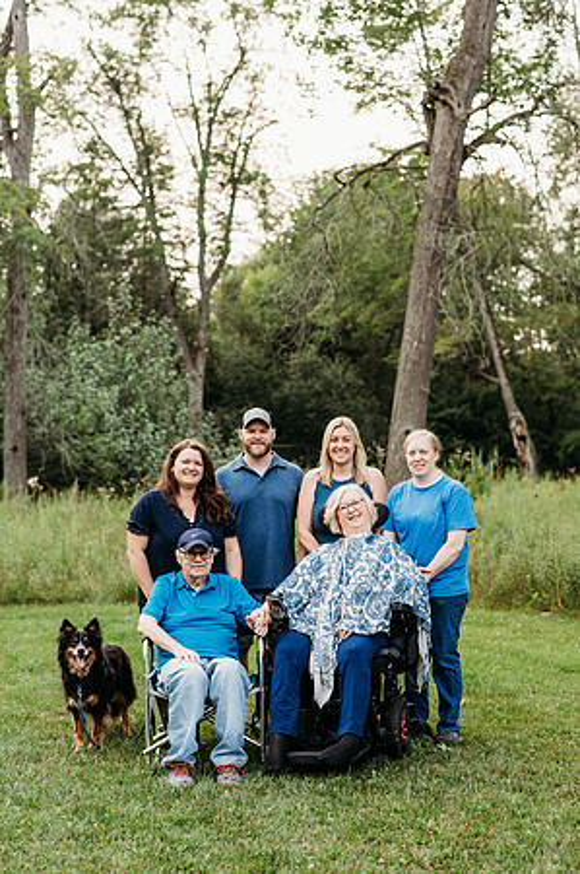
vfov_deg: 34.5
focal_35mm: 58
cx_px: 290
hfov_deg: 23.3
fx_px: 1405
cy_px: 437
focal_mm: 58
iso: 400
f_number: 2.8
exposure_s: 1/320
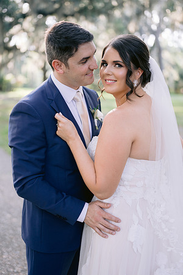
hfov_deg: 27.0
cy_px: 138
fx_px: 381
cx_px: 92
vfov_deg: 39.6
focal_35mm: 50
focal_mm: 50
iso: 160
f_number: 1.8
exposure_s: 1/320
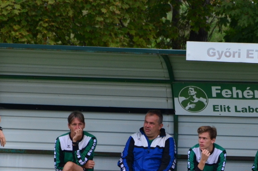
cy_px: 174
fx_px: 6775
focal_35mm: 947
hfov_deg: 2.2
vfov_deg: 1.4
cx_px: 245
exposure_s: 1/640
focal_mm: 300
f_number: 6.3
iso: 800
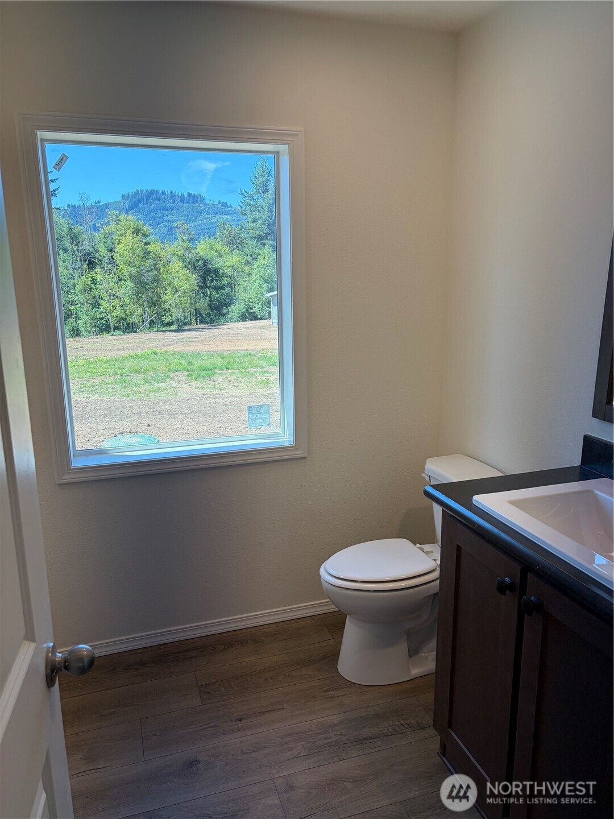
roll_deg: +0.8
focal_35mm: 26
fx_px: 615
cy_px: 410
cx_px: 307
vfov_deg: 67.3
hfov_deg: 53.1
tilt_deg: -13.6
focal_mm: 5.96
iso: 64
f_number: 1.6
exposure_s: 1/511
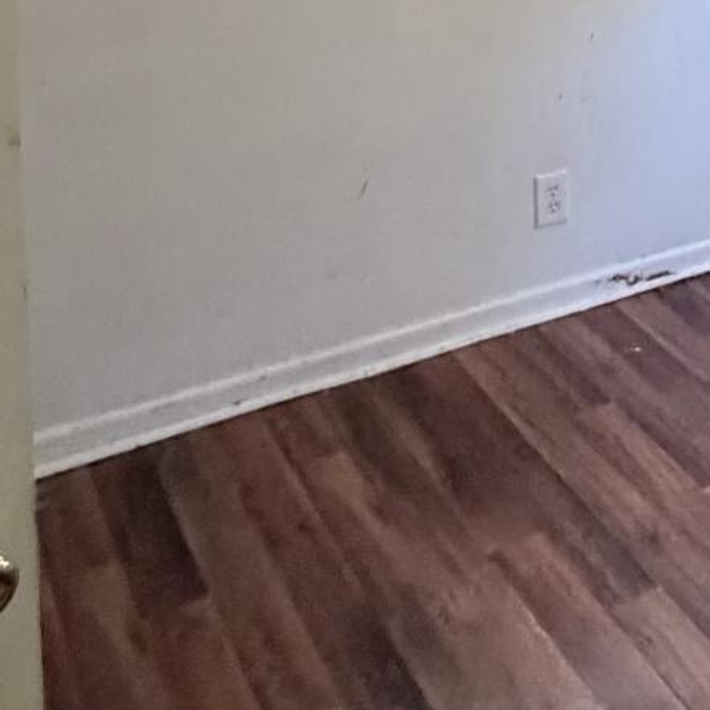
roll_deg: -3.5
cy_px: -98
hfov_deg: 26.1
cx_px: 922
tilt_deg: -10.0
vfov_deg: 27.6
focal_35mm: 56
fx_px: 1299
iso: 1000
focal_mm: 2.22
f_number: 2.2
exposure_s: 1/60
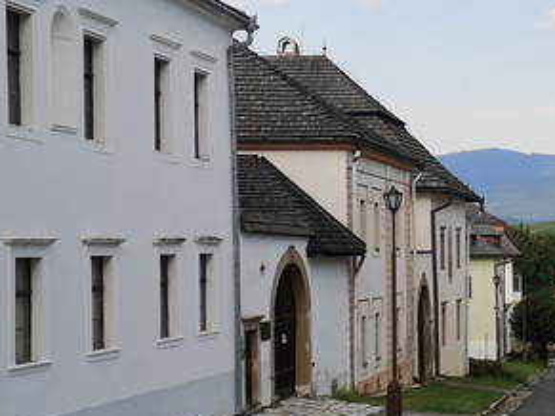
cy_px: 290
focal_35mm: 99
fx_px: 1587
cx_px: 575
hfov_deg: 19.2
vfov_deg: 14.9
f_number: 1.8
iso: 50
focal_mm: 3.95
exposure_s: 1/1143
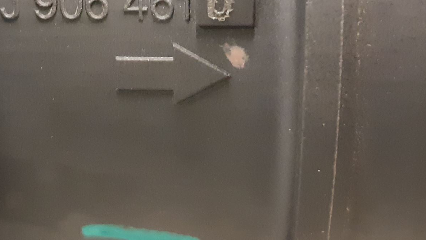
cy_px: 41
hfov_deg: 41.5
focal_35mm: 49
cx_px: 136
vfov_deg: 24.0
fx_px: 553
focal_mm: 3.93
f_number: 1.7
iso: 640
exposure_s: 1/25
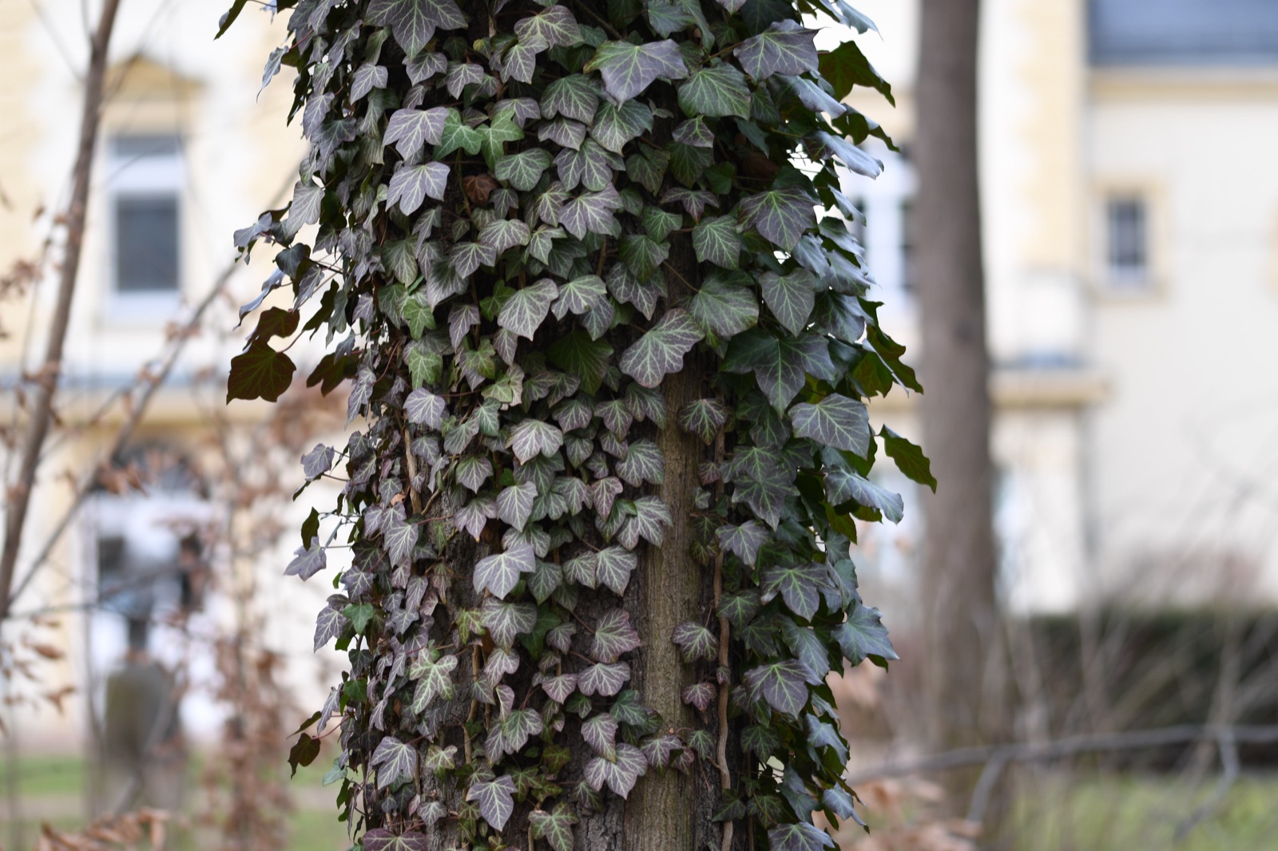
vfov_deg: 8.7
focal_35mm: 158
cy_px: 426
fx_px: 5590
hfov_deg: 13.0
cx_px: 639
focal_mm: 105
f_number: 4
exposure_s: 1/60
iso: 100
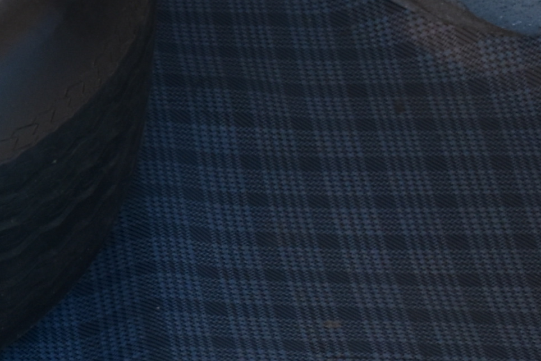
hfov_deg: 8.7
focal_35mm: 224
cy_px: 67
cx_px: -548
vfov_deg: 6.1
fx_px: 3366
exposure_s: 1/100
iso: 400
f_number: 5
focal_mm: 24
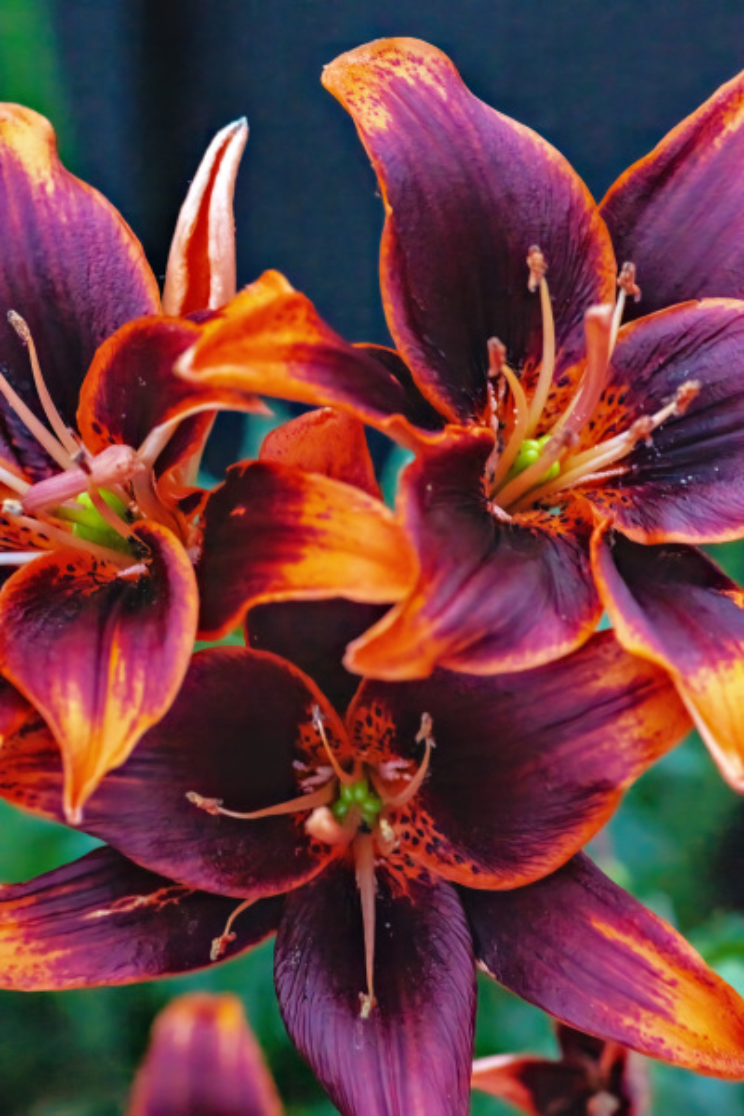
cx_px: 372
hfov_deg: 13.7
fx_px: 3100
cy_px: 558
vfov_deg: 20.4
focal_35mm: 100
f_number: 6.3
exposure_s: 1/100
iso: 3200
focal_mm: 100
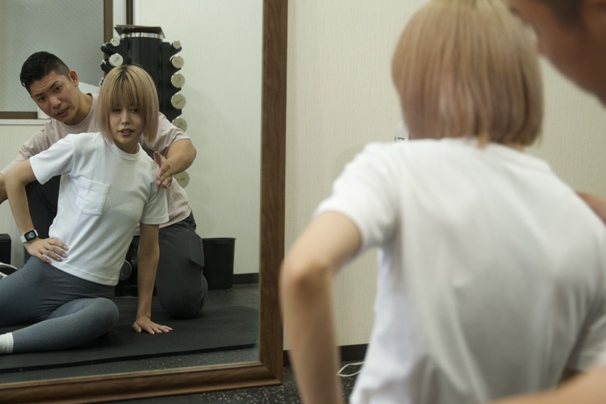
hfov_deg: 35.6
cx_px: 265
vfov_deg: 24.2
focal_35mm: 56
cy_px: 180
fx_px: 943
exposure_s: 1/160
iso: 800
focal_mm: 42
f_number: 2.8
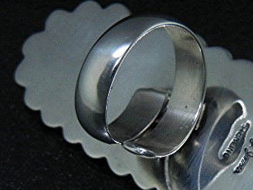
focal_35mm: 113
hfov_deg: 17.3
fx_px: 826
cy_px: 150
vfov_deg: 13.1
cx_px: 190
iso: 303
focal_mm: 10.6
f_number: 8
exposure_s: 1/30
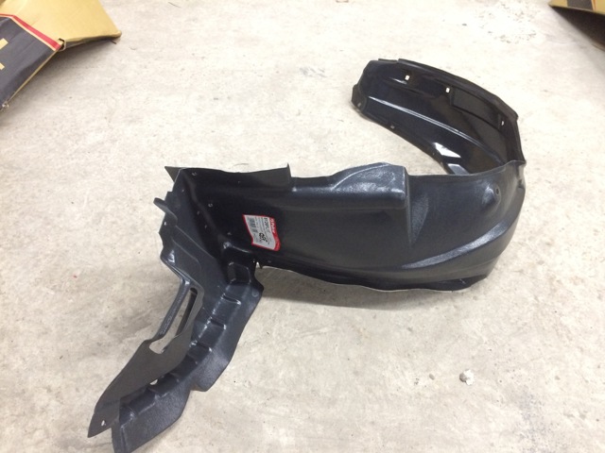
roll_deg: -6.2
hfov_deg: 61.7
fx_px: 507
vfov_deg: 48.2
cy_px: 226
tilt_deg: -41.6
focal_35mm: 29
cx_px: 302
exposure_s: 1/20
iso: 320
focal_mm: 4.15
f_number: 2.2
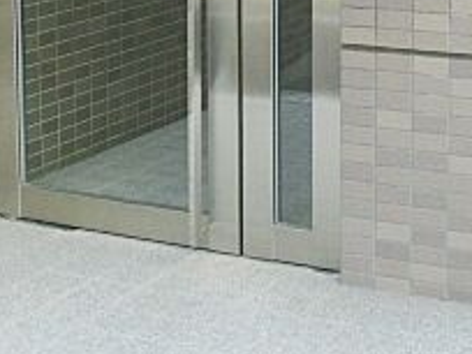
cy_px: -111
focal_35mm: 113
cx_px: 326
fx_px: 1541
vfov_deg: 12.7
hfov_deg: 17.4
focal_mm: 6.3
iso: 80
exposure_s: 1/125
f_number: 3.1
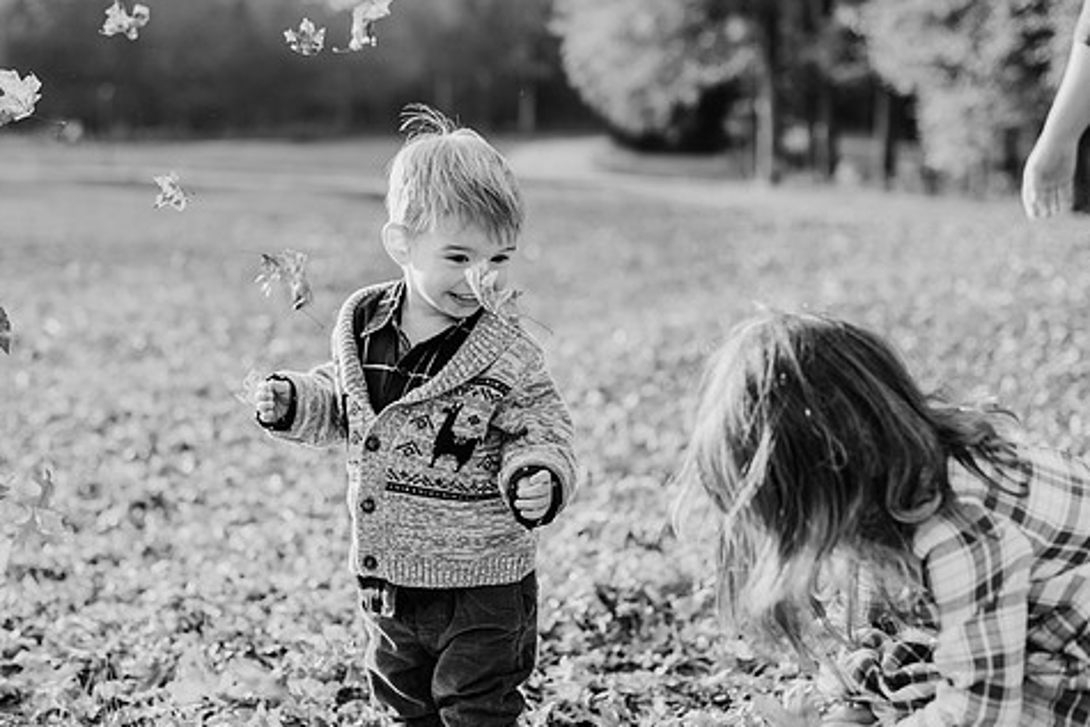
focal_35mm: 61
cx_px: 484
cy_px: 288
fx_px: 1847
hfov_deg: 32.8
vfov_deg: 22.2
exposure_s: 1/1000
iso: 500
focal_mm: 50
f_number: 2.8
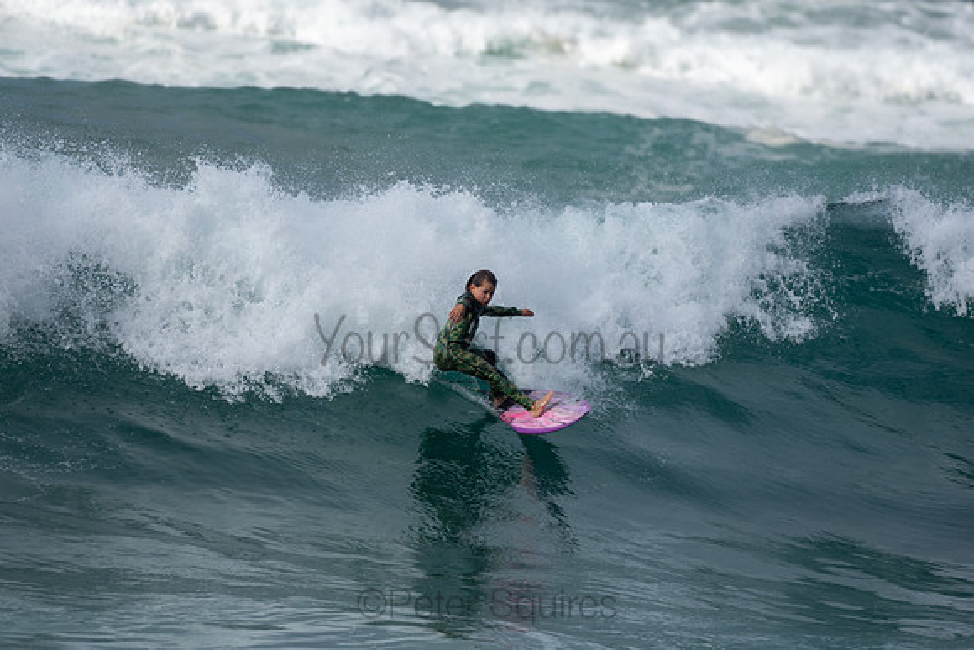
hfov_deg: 2.9
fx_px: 19484
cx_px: 487
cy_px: 325
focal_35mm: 720
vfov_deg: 1.9
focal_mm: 480
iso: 180
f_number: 5.6
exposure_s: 1/1000
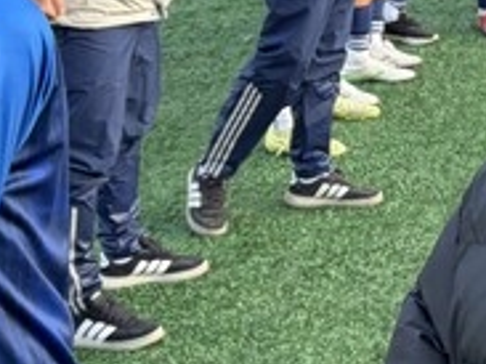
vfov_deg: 11.1
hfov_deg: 14.0
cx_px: 813
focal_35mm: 128
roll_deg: +1.6
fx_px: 1796
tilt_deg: -7.1
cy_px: -174
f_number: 1.6
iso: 32
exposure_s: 1/152
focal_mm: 5.96
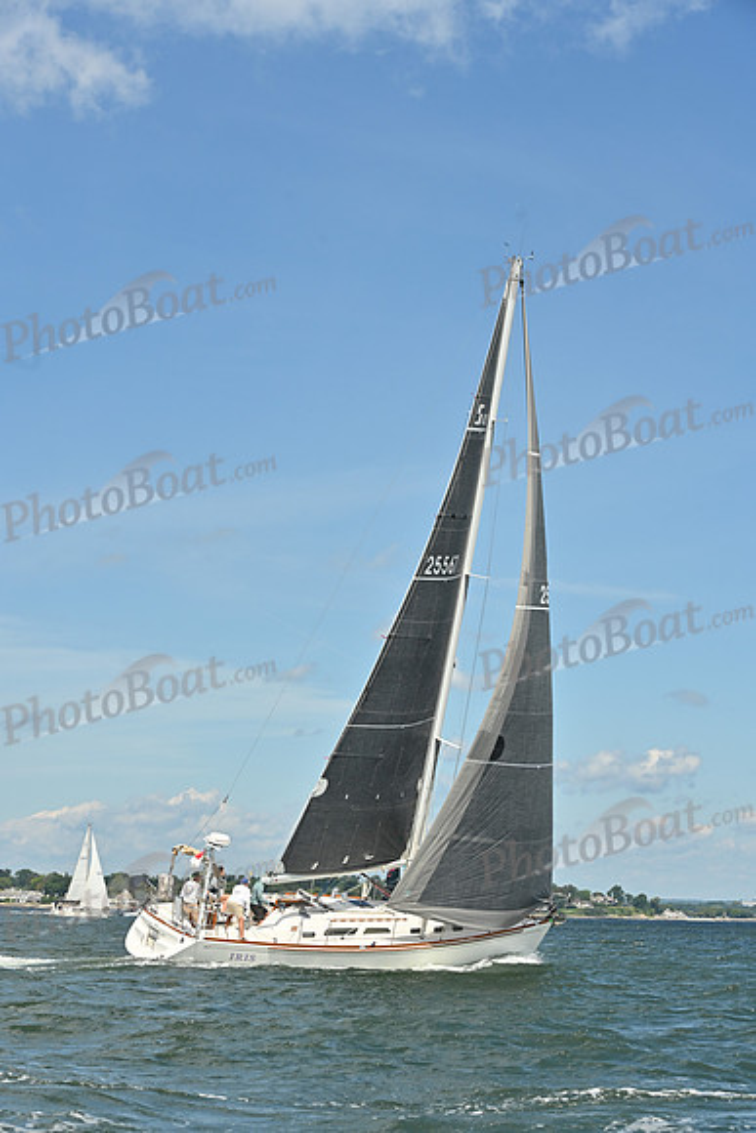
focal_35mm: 70
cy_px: 566
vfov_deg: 28.8
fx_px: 2204
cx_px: 378
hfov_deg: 19.5
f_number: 8
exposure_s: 1/1000
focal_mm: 70
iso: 250
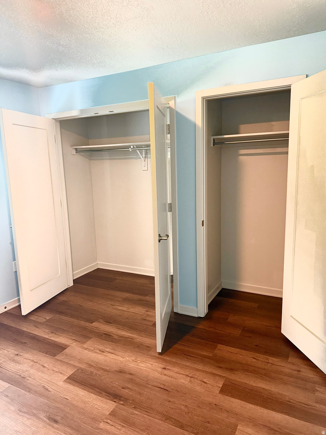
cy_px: 218
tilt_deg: -9.7
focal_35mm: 24
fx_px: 301
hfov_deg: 56.8
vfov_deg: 71.6
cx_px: 163
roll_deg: +1.1
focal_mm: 6.76
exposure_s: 1/60
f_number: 1.78
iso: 400
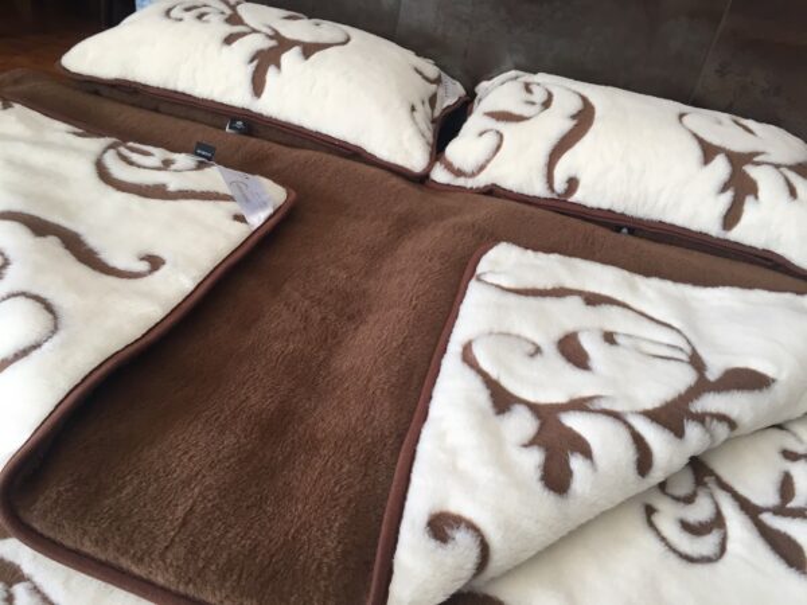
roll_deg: -10.6
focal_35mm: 29
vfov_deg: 48.2
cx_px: 404
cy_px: 302
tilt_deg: -36.4
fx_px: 676
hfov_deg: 61.7
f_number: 2.2
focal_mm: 4.15
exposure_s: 1/33
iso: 50
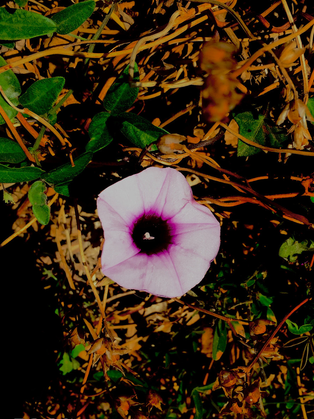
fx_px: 472
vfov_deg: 47.8
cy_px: 191
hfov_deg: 36.5
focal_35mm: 39
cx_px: 203
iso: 32
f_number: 2.2
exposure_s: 1/2083
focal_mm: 4.15
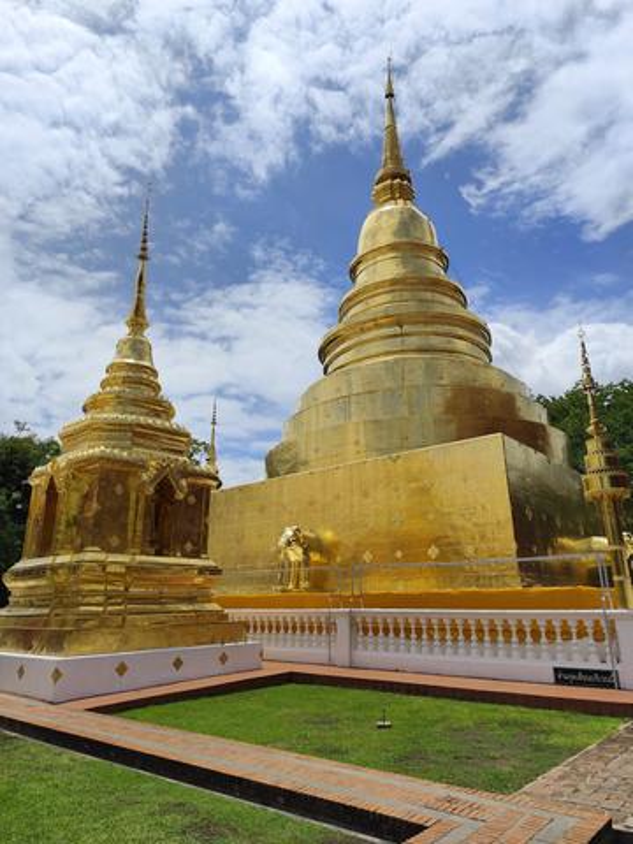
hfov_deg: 58.9
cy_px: 422
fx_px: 561
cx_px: 316
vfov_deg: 73.9
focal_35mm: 23
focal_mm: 6.19
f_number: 1.65
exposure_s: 1/2764
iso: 50
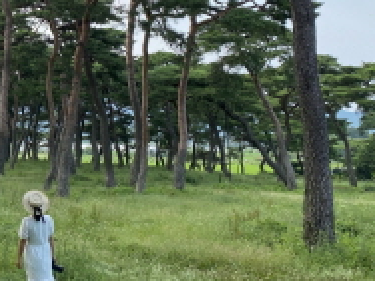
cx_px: -26
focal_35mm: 69
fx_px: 747
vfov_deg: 20.8
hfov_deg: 26.2
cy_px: 21
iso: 32
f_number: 1.8
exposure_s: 1/1034
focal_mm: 4.25
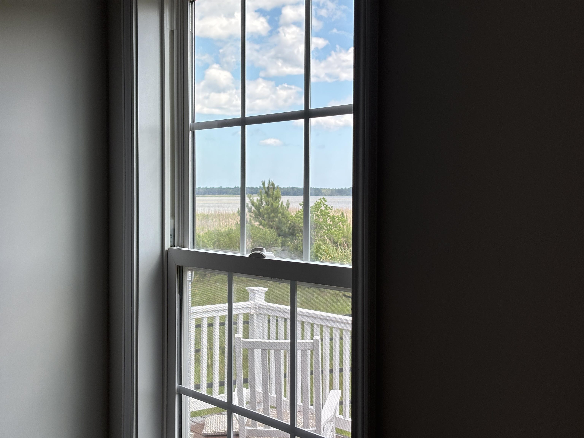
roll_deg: +1.0
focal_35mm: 52
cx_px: 292
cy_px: 219
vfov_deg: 28.0
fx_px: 877
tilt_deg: -1.9
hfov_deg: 36.8
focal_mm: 5.96
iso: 32
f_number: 1.6
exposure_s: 1/622
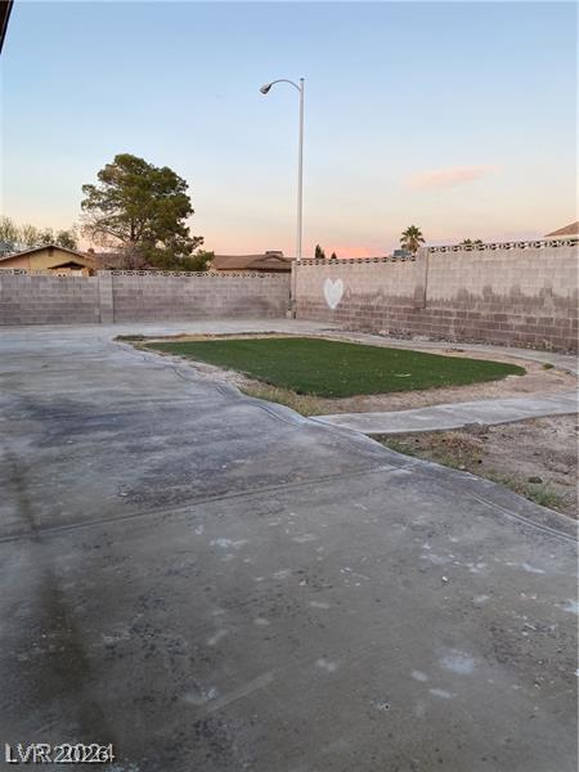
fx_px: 580
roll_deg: +0.0
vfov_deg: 67.3
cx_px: 290
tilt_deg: -10.1
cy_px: 386
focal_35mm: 26
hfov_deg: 53.1
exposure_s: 1/122
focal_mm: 4.25
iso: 50
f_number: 1.8
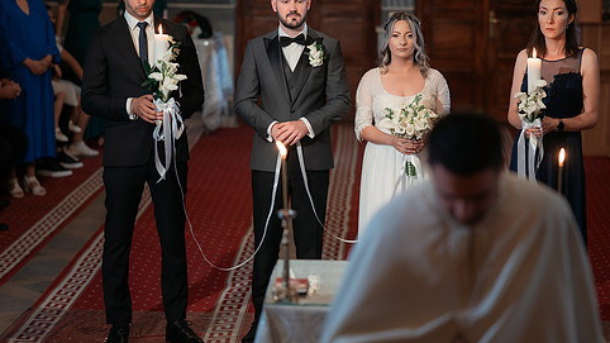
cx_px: 321
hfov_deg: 20.0
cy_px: 148
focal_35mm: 107
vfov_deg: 11.3
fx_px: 1731
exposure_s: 1/200
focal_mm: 85
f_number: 1.8
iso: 1600
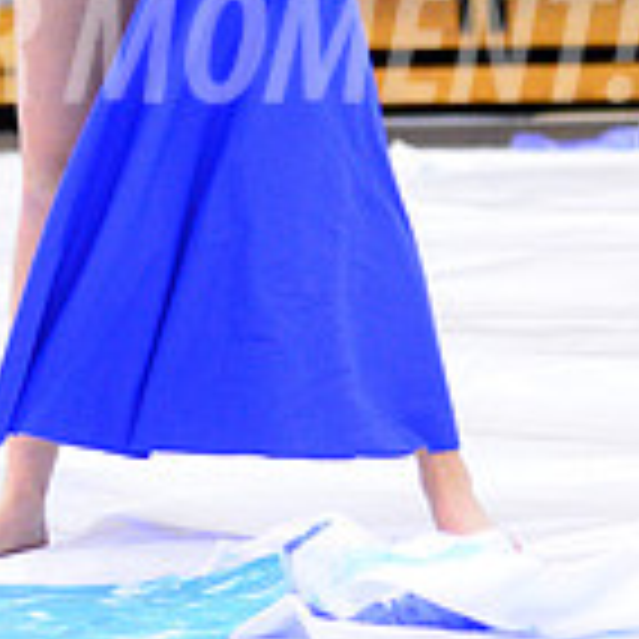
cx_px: 22
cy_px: -270
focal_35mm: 189
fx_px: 3947
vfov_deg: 9.1
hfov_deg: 9.2
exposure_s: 1/320
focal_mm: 70
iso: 6400
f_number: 2.8
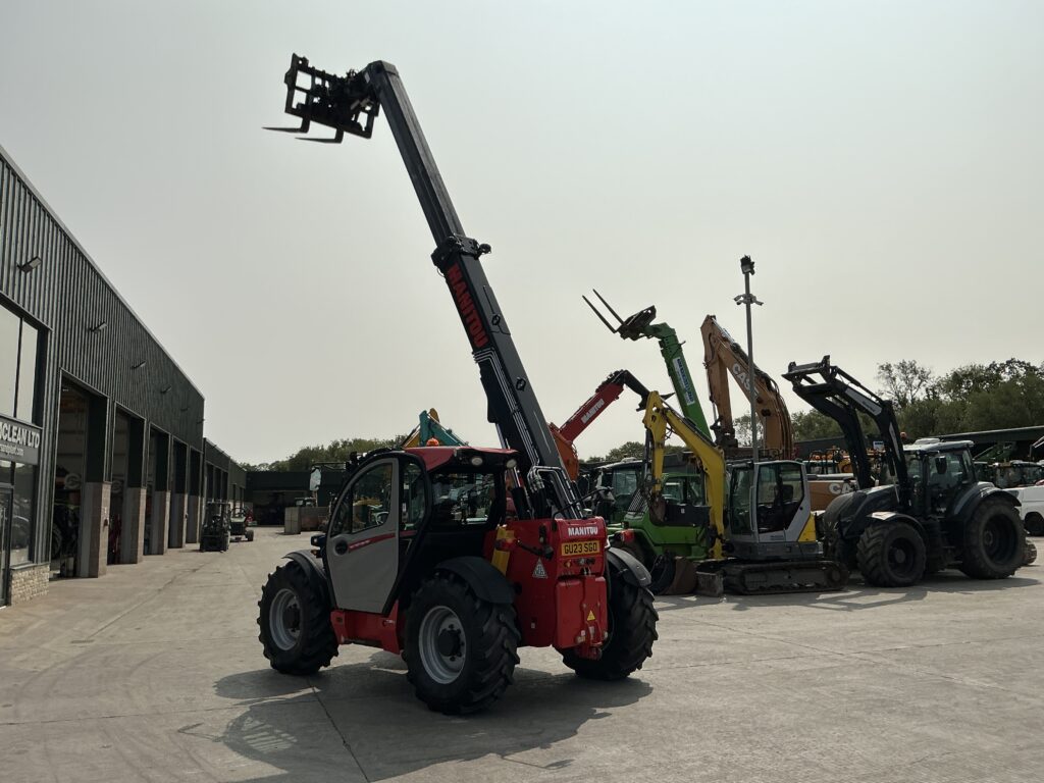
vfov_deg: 49.7
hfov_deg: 63.4
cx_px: 522
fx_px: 844
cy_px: 392
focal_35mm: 28
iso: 25
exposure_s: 1/8621
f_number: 1.8
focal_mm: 3
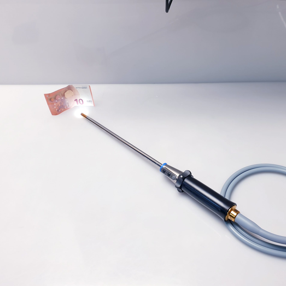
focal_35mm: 31
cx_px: 176
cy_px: 145
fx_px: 290
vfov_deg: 52.5
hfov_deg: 52.1
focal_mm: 4.3
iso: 80
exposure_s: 1/100
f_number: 2.4
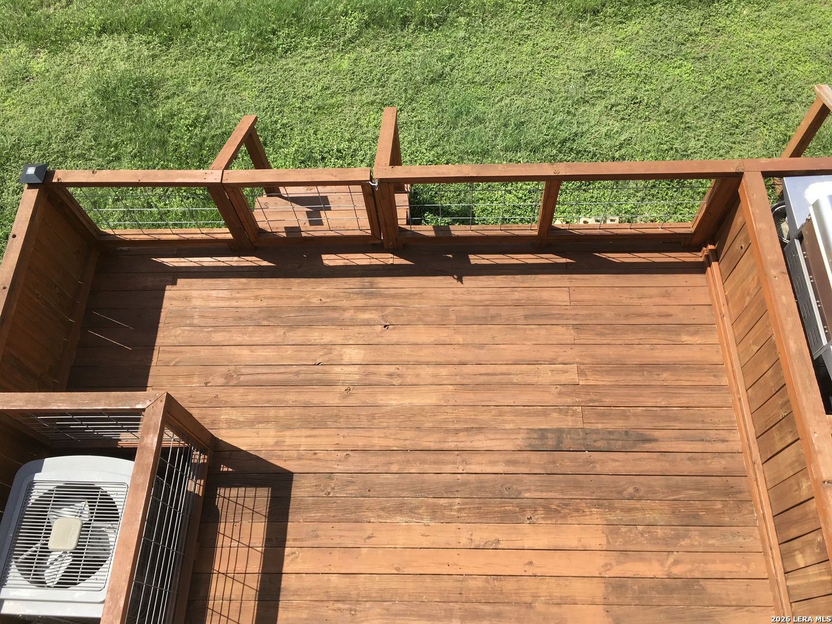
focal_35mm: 29
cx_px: 416
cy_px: 312
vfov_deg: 48.2
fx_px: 697
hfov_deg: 61.7
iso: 25
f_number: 2.2
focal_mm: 4.15
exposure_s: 1/884
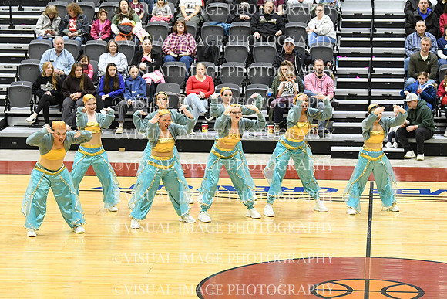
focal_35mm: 129
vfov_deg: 10.6
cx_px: 224
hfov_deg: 15.9
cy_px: 150
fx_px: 1602
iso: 5000
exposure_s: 1/250
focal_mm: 86
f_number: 4
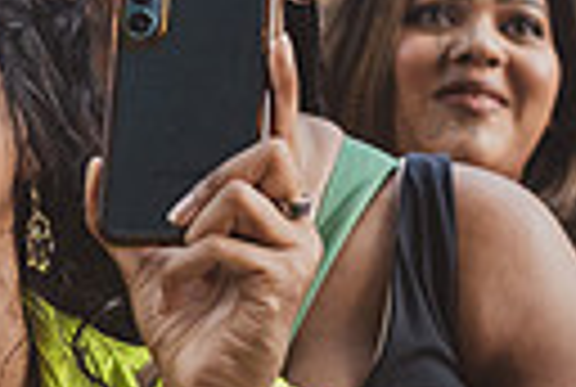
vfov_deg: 8.7
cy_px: 277
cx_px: -130
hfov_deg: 12.6
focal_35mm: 158
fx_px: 2534
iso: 1000
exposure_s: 1/500
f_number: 3.5
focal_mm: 35
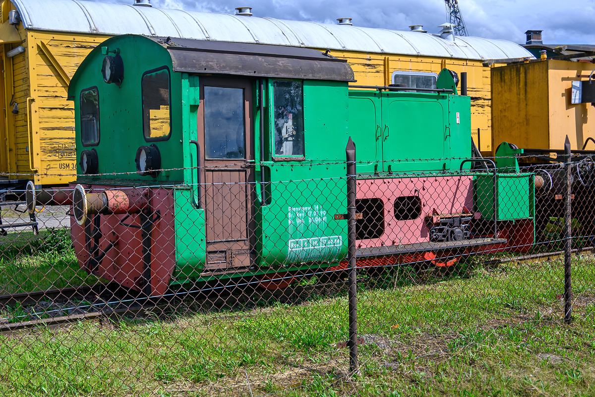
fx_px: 607
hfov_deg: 52.2
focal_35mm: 37
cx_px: 298
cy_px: 198
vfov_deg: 36.2
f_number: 6.3
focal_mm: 24.5
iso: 200
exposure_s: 1/800
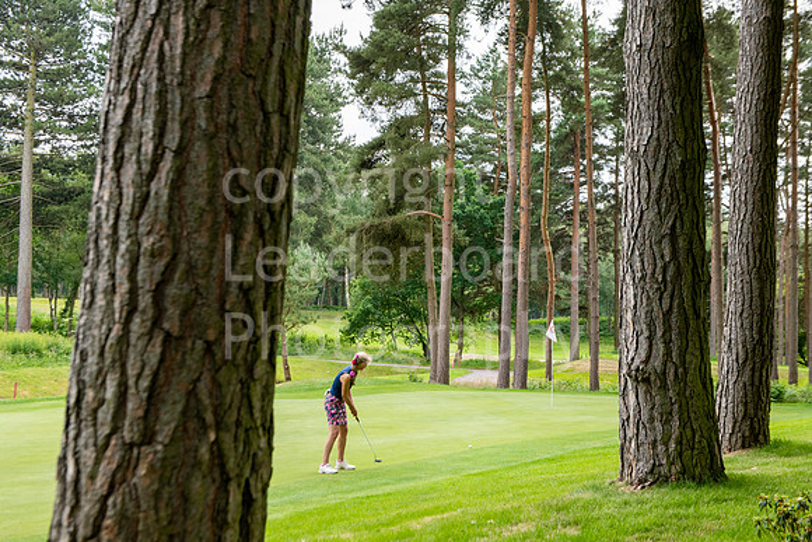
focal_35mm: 52
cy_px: 271
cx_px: 406
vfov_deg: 26.0
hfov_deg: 38.2
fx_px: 1173
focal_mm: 52
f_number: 7.1
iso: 400
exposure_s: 1/250
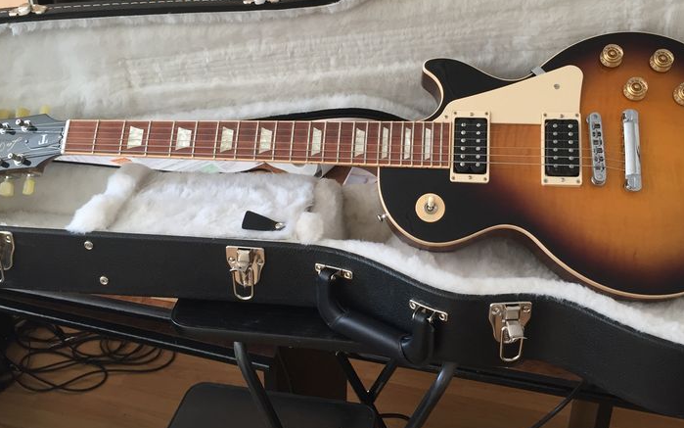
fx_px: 820
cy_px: 183
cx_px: 387
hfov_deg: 45.2
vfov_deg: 29.2
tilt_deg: -30.4
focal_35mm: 44
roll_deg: -2.2
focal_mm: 4.15
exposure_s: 1/33
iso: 32
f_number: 2.2
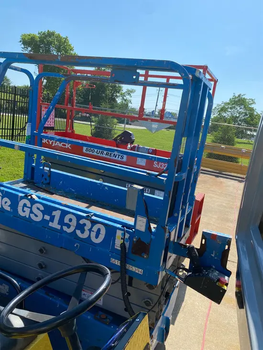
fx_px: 263
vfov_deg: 67.3
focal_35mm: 26
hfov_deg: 53.1
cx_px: 132
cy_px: 175
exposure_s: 1/2755
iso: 32
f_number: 1.8
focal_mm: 4.25
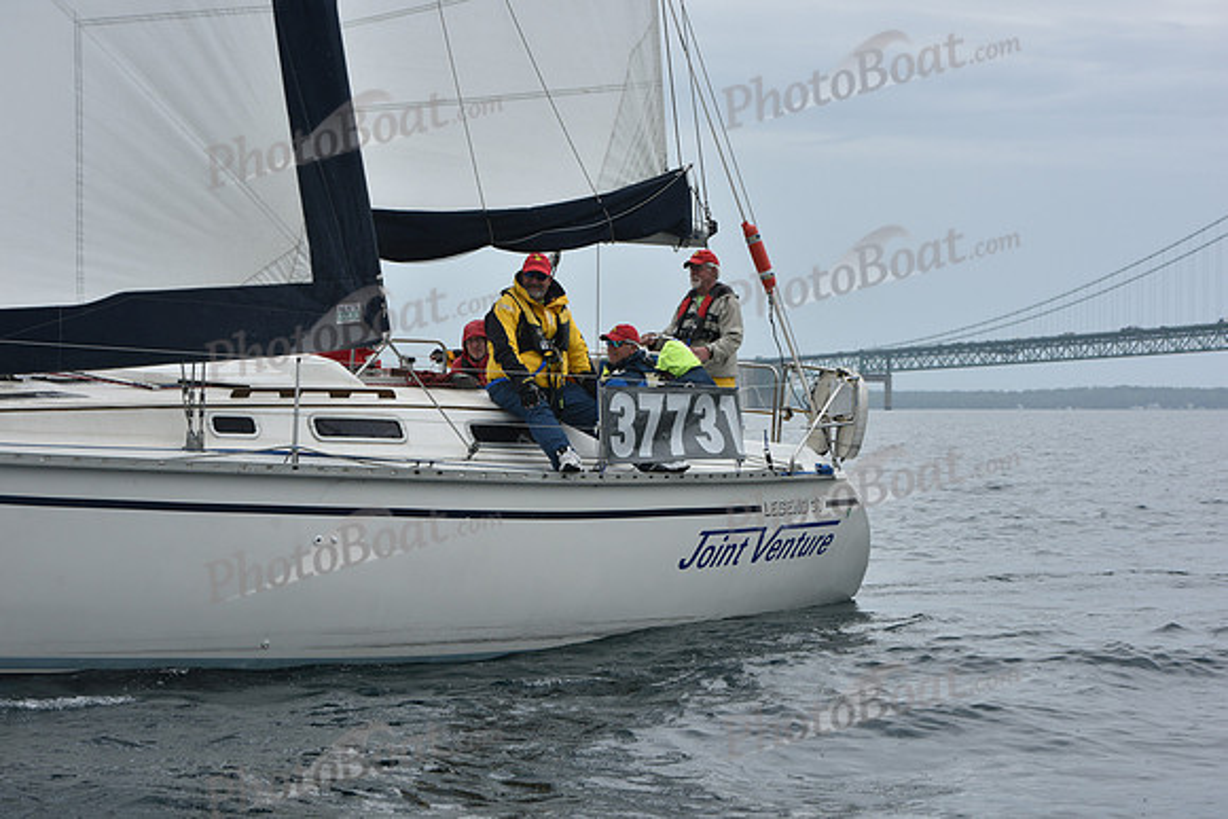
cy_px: 410
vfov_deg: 15.9
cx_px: 614
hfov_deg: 23.6
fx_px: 2934
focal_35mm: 86
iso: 250
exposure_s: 1/800
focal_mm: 86
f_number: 9
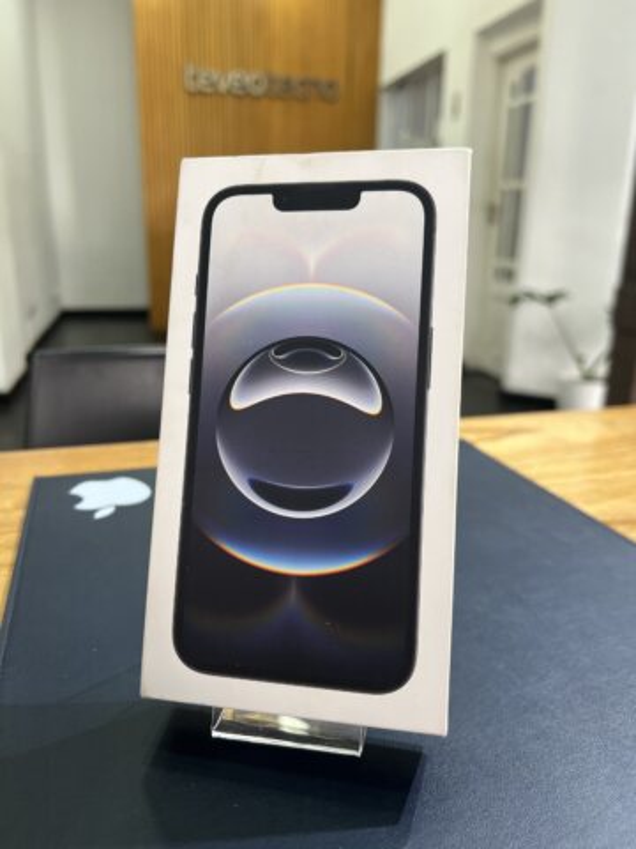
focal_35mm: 26
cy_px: 424
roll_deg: -0.4
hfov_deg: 53.1
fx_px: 637
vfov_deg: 67.3
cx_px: 318
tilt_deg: -17.2
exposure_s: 1/100
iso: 80
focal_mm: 5.7
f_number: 1.5
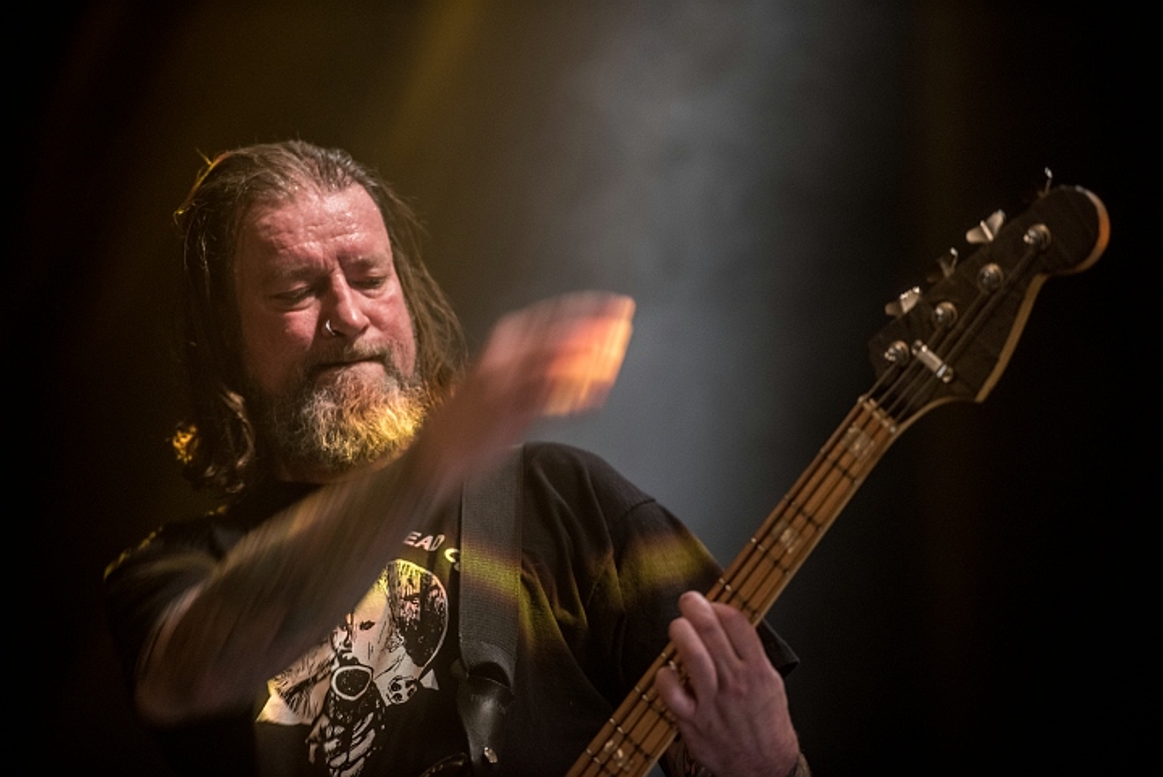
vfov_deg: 6.9
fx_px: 6465
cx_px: 582
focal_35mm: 200
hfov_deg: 10.3
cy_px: 388
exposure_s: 1/50
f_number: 2.8
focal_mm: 200
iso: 1250
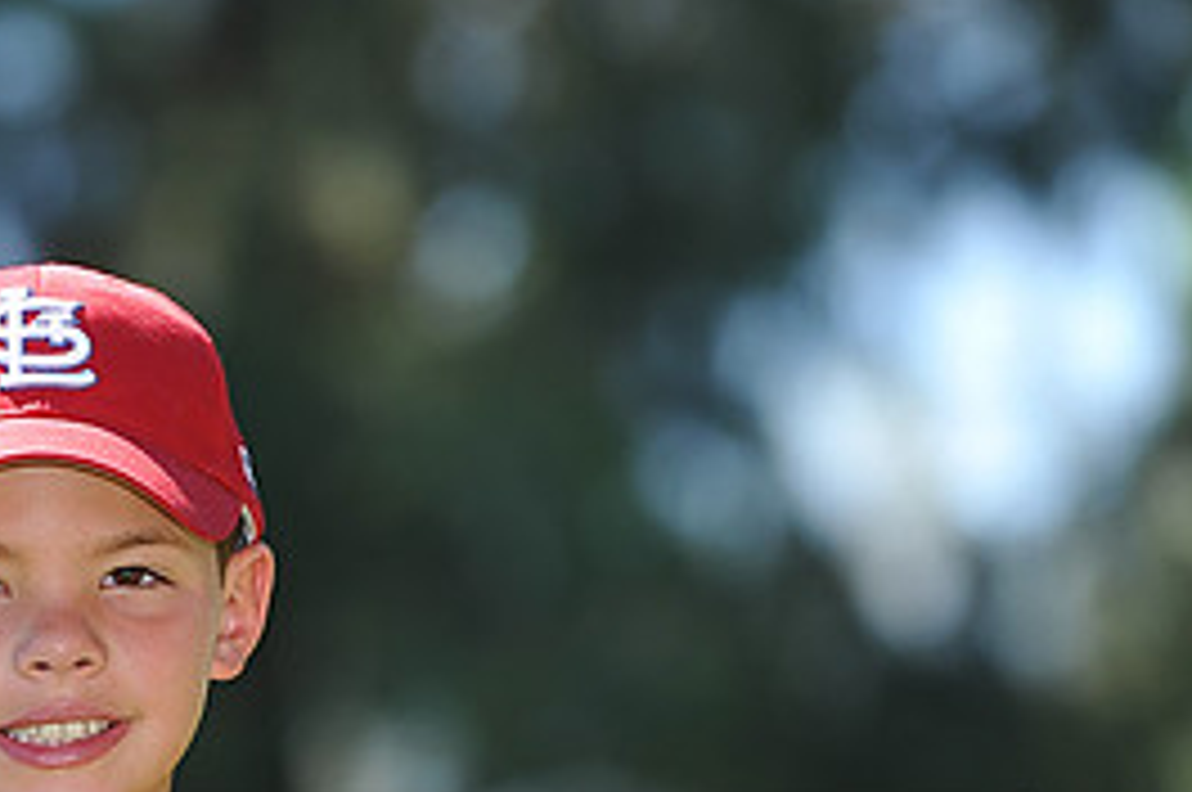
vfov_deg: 3.8
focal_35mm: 361
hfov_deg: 5.7
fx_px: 11938
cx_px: 162
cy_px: 855
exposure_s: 1/500
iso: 200
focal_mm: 165
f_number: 4.5
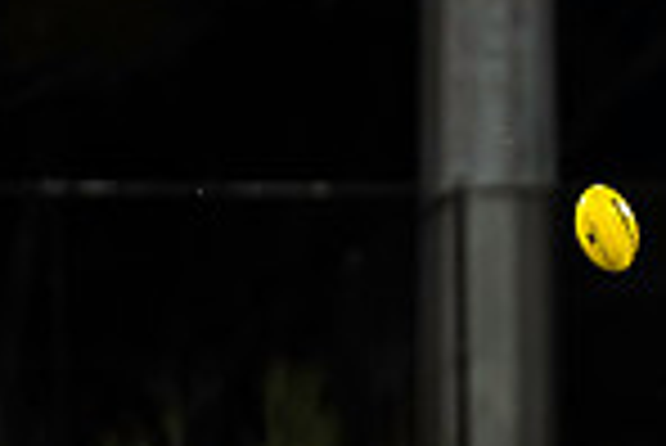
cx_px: 1287
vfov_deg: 1.0
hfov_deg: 1.5
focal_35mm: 1357
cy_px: 515
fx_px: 25129
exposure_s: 1/1250
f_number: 2.8
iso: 3600
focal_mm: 300
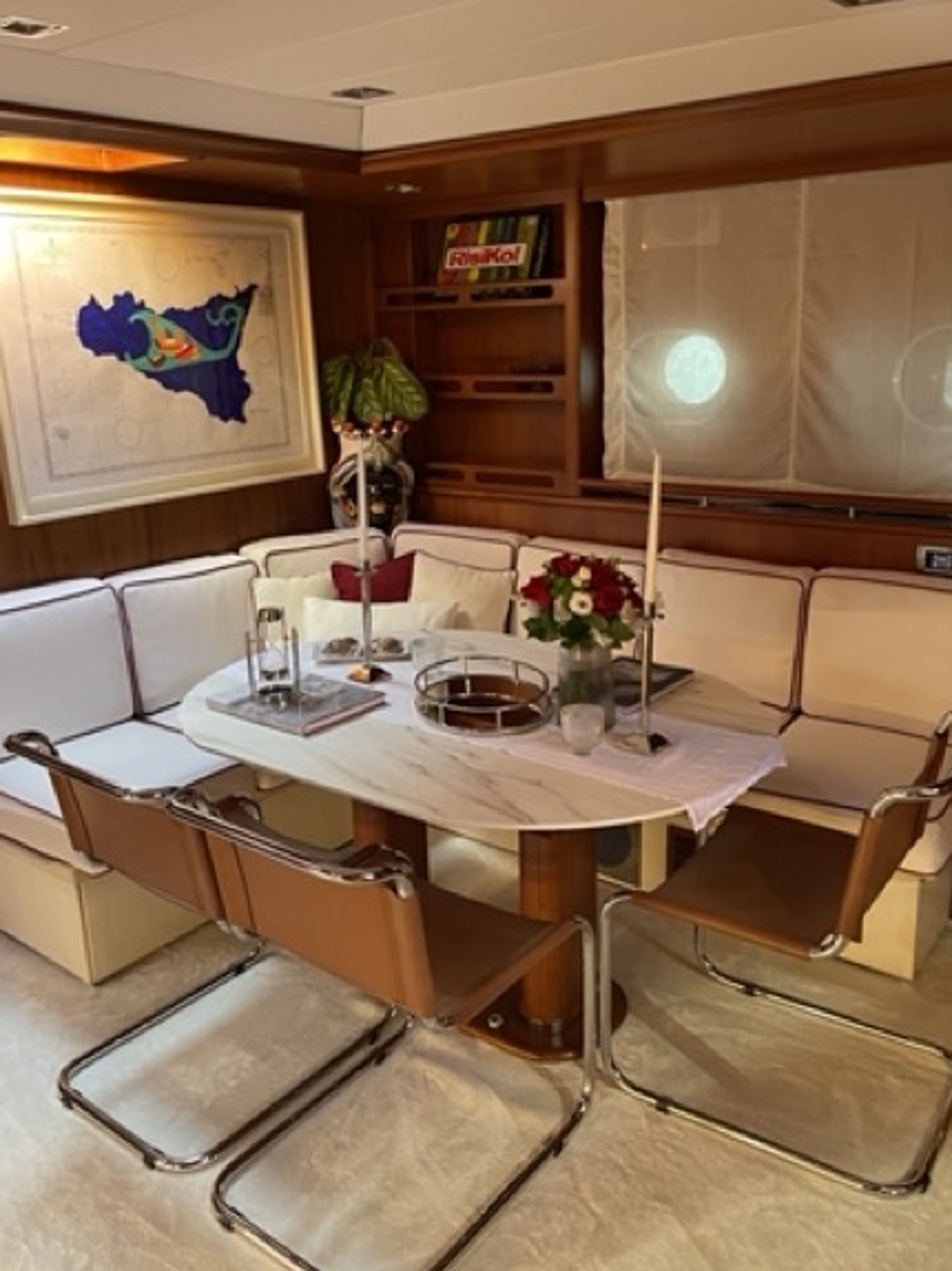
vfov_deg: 61.7
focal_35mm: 29
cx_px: 498
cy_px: 620
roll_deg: +2.0
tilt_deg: -16.9
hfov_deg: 48.2
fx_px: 1064
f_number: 1.6
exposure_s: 1/50
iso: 250
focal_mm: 5.1
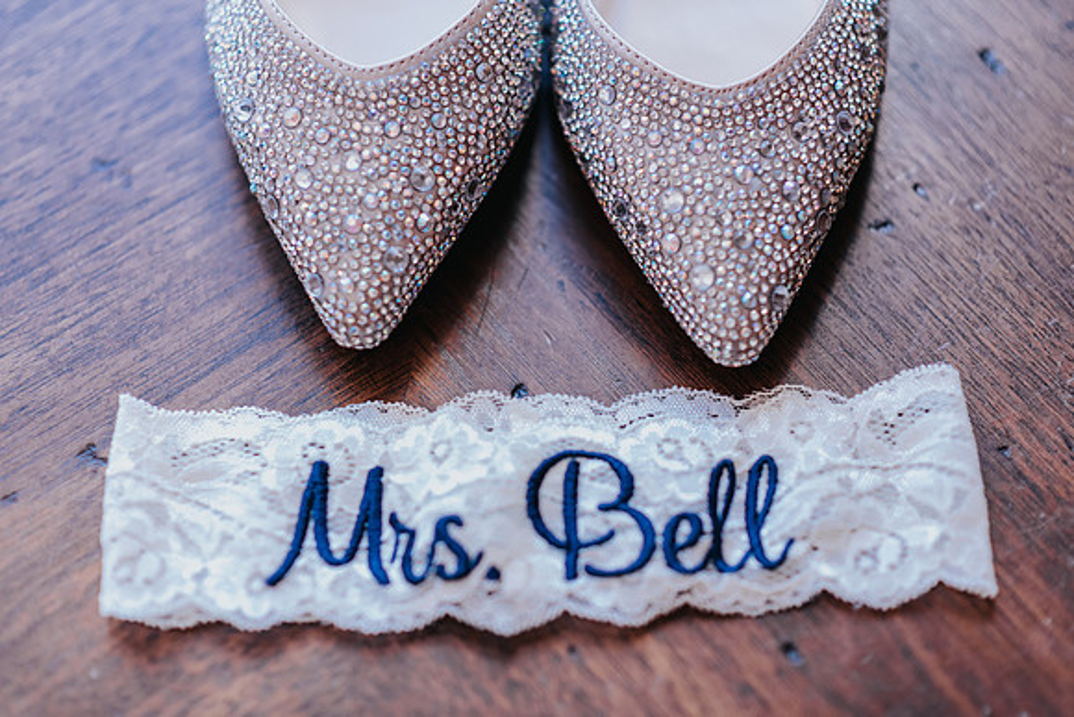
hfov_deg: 23.9
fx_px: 2536
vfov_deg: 16.1
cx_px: 537
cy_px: 359
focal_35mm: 85
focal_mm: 85
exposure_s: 1/125
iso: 800
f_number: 2
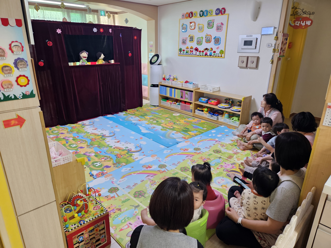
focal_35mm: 23
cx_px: 166
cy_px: 124
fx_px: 220
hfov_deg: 73.9
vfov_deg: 58.9
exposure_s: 1/120
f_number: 1.8
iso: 320
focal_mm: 5.4
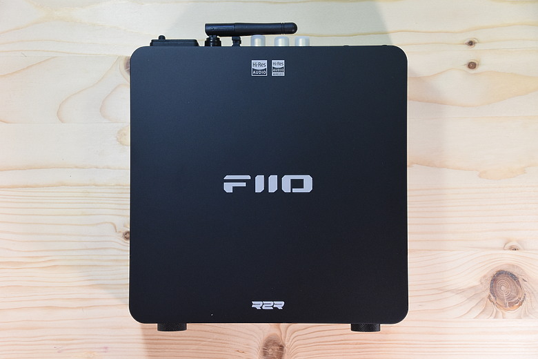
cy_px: 180
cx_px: 269
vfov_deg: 17.5
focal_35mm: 78
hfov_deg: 26.0
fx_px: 1166
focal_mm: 52
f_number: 6.3
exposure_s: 1/100
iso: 1000
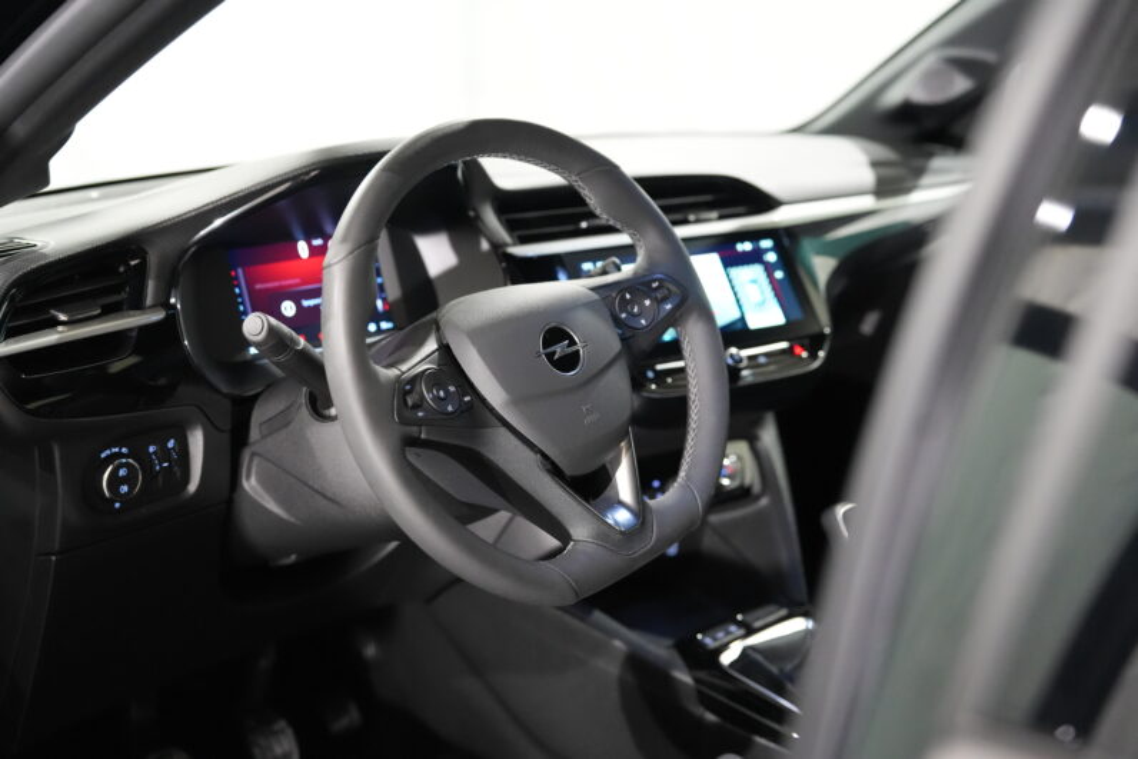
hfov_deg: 41.9
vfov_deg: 28.7
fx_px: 1486
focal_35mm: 47
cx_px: 569
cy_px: 380
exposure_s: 1/160
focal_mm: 47
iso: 8000
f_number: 2.8
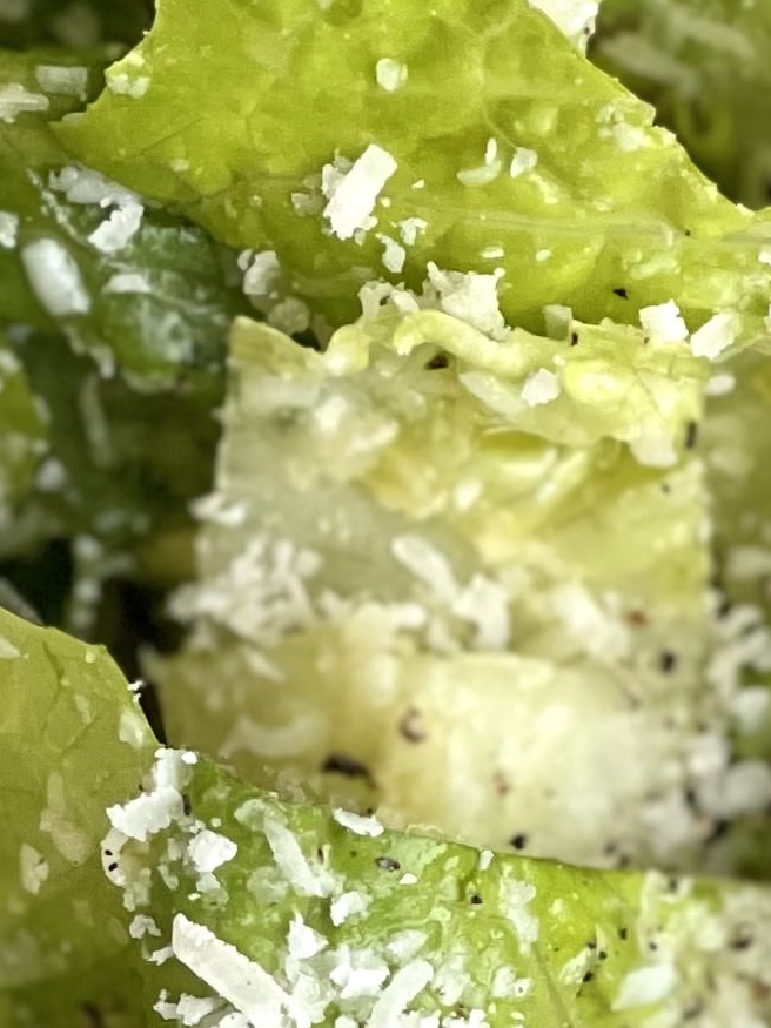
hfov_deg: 5.0
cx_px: -148
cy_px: 2084
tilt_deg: -83.8
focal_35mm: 295
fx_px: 8763
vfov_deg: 6.5
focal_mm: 7.5
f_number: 2.2
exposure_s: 1/120
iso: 80
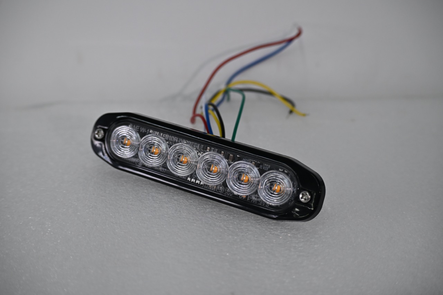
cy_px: 148
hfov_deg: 27.0
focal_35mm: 75
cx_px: 222
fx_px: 923
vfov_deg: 18.2
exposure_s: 1/125
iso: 400
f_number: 5.6
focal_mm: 50
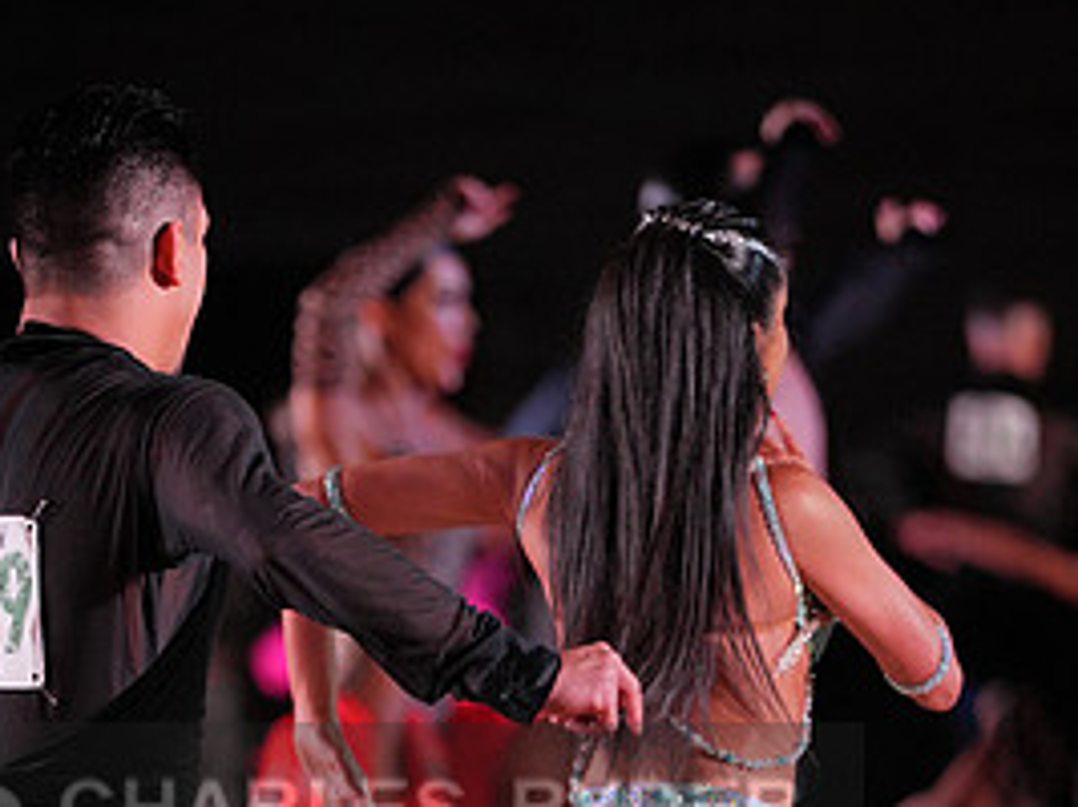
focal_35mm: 387
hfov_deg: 5.1
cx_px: 309
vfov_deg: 3.8
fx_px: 12046
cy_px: 859
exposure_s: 1/800
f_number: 2.8
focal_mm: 185
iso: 1600
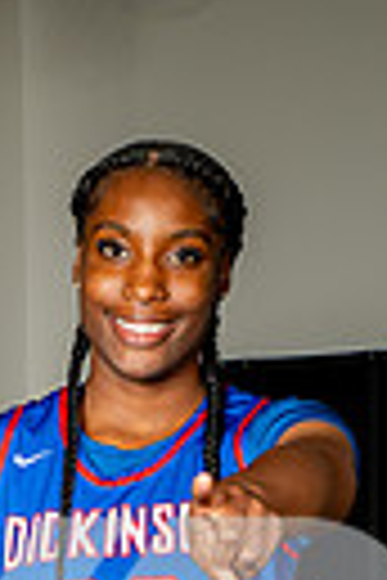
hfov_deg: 8.2
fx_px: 2693
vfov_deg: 11.6
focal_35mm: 167
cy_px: 976
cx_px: 76
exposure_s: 1/400
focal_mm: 48
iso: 250
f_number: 8
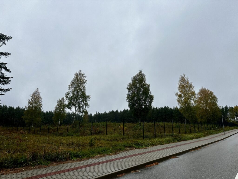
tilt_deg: +14.6
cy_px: 90
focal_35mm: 24
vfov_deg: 56.8
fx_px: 165
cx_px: 119
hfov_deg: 71.6
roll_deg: -1.7
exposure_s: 1/989
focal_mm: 6.86
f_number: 1.78
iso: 80
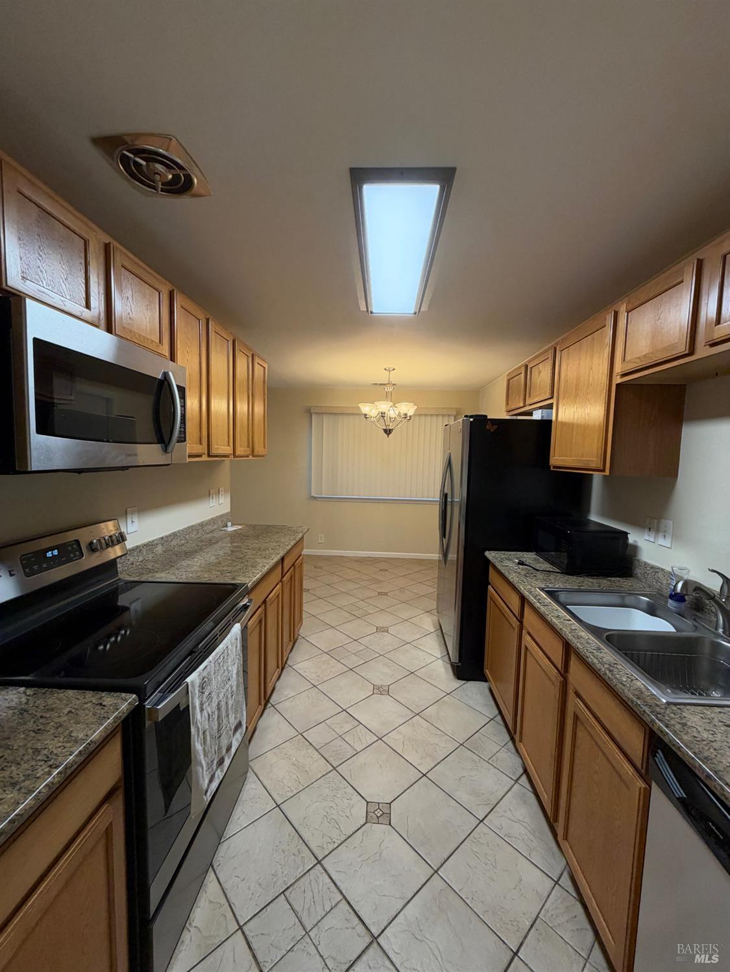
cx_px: 365
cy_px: 486
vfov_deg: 102.0
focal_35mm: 14
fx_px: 393
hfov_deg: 85.7
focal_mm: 2.22
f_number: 2.2
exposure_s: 1/60
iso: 200
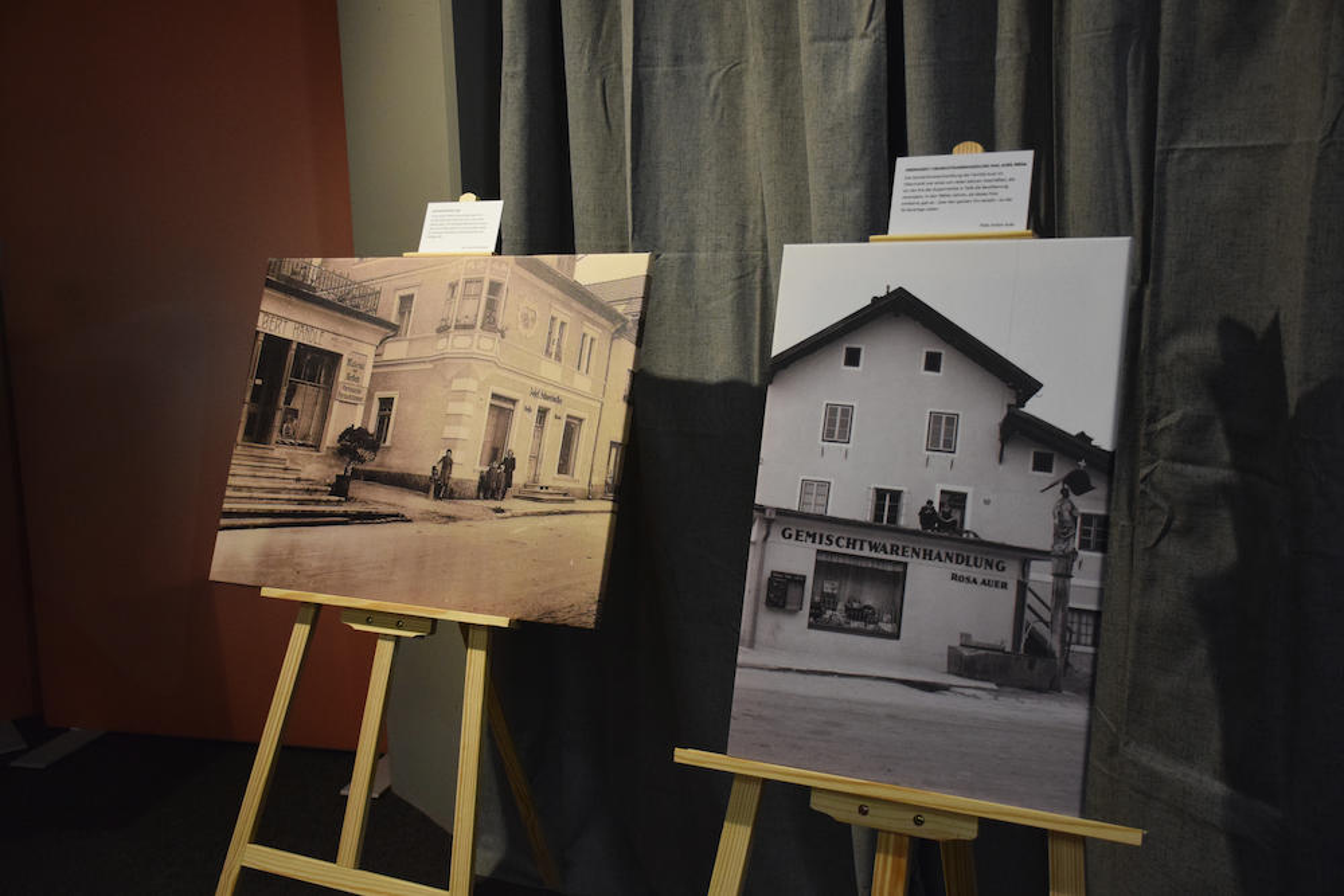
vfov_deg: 34.2
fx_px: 1456
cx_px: 672
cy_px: 448
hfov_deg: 49.5
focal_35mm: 39
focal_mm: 26
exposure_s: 1/500
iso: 2500
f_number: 3.8
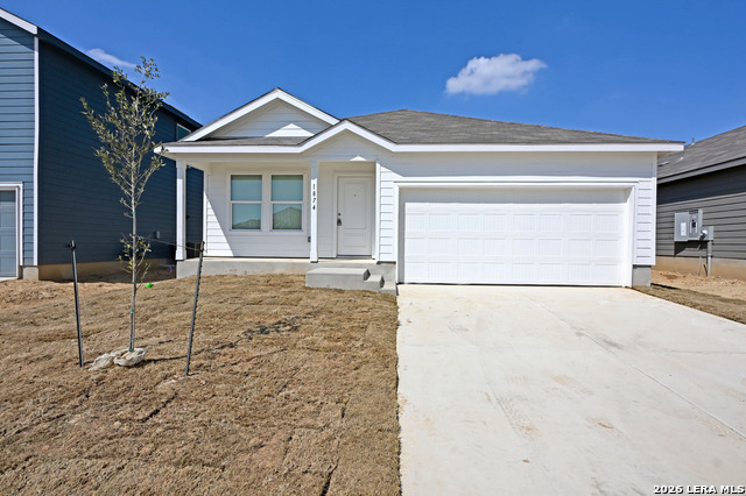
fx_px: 373
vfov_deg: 67.3
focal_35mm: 18
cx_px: 373
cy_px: 248
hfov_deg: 90.0
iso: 64
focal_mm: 12
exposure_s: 1/400
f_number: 10
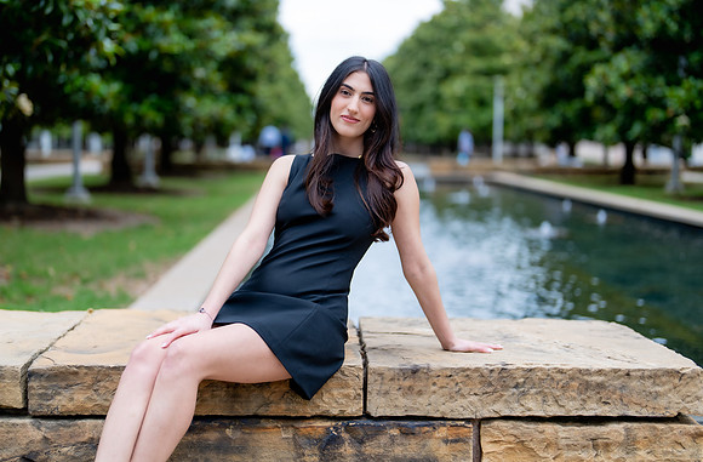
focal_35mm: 53
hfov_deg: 37.7
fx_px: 1029
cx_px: 334
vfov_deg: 25.3
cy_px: 217
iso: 100
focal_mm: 50
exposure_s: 1/500
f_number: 1.2
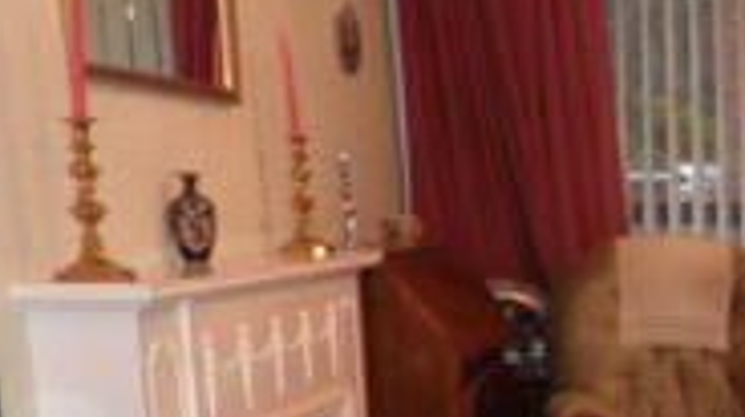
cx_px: 954
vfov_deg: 13.9
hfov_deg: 23.0
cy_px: 549
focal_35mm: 83
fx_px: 1638
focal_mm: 4.3
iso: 200
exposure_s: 1/30
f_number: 3.3
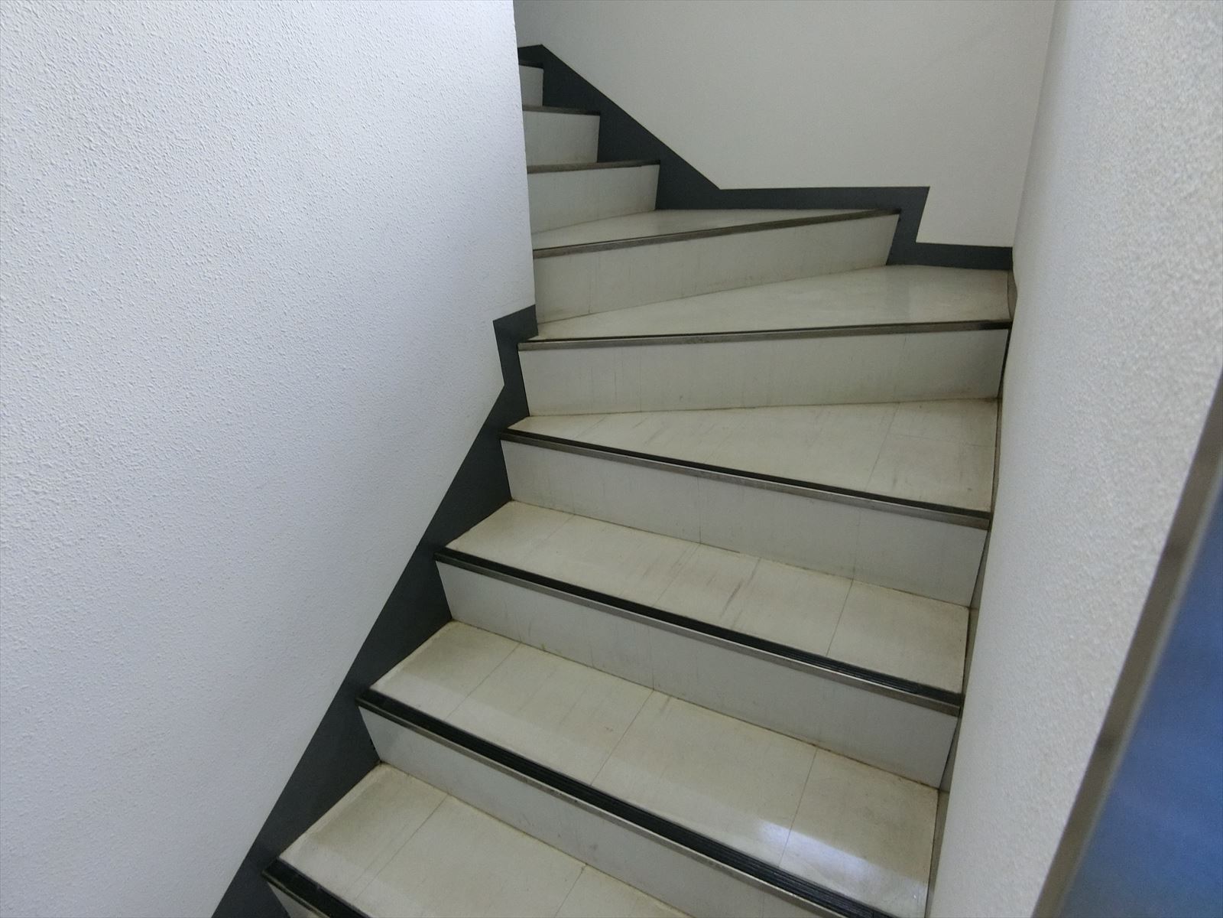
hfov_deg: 84.7
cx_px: 612
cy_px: 459
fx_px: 671
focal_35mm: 19
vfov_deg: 68.7
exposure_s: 1/40
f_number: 2.7
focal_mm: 4.06
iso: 400
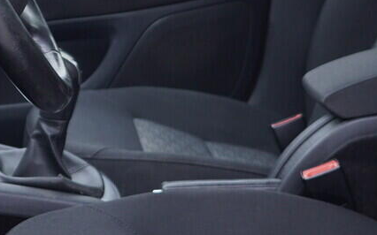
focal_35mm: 124
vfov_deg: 10.4
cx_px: 62
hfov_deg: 16.7
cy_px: -53
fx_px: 1274
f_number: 3.2
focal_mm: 24
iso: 125
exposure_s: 1/40
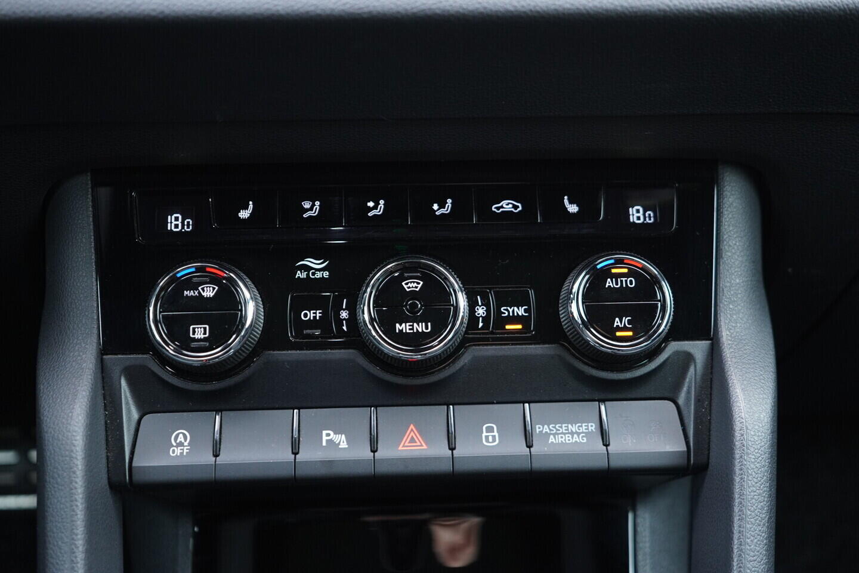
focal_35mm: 36
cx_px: 430
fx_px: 859
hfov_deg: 53.1
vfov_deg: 36.9
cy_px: 286
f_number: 2.8
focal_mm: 24
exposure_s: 1/40
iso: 800
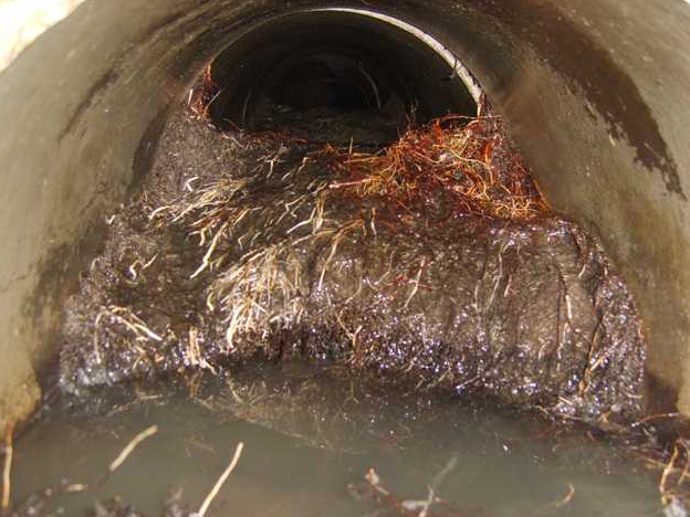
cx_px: 344
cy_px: 263
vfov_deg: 36.8
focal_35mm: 39
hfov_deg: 47.9
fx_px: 777
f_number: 2.8
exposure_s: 1/30
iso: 123
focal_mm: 7.8
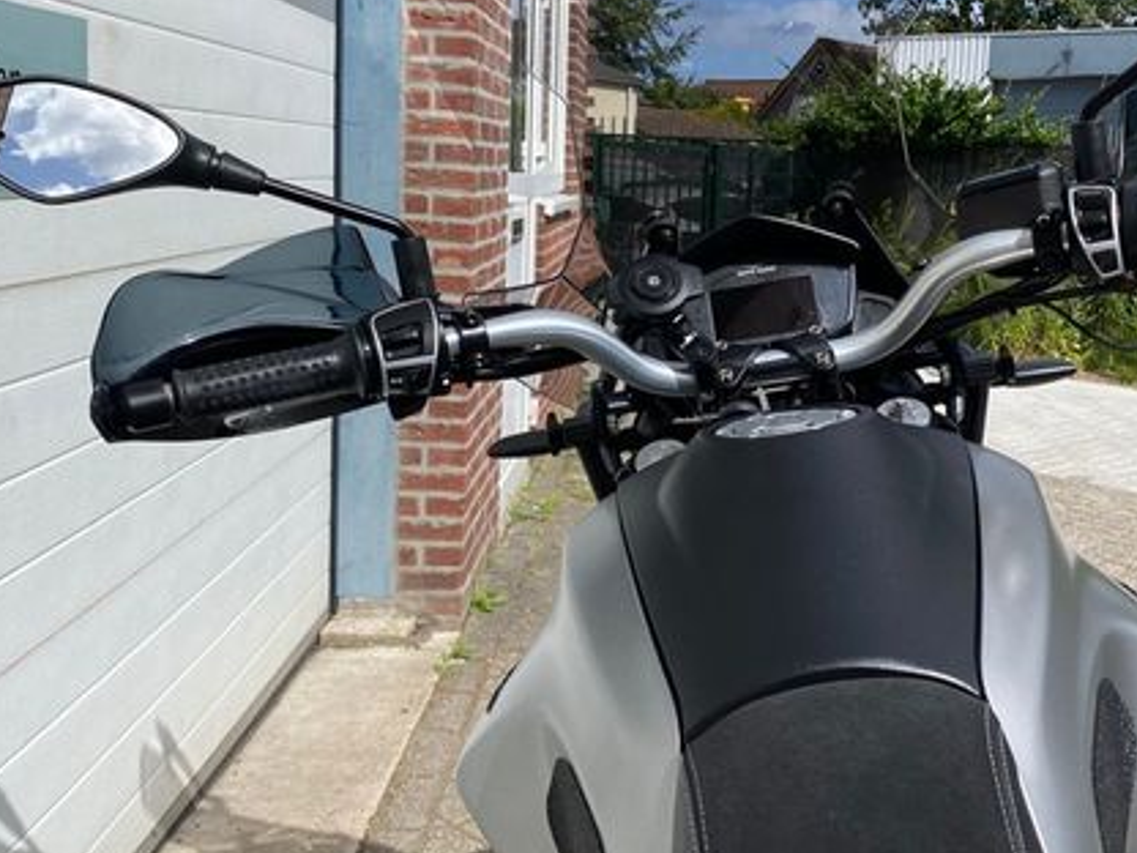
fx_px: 1314
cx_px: 727
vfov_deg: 35.9
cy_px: 350
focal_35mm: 40
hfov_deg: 46.3
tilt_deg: -8.1
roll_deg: -4.0
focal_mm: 4.25
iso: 32
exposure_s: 1/3300
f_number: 1.8
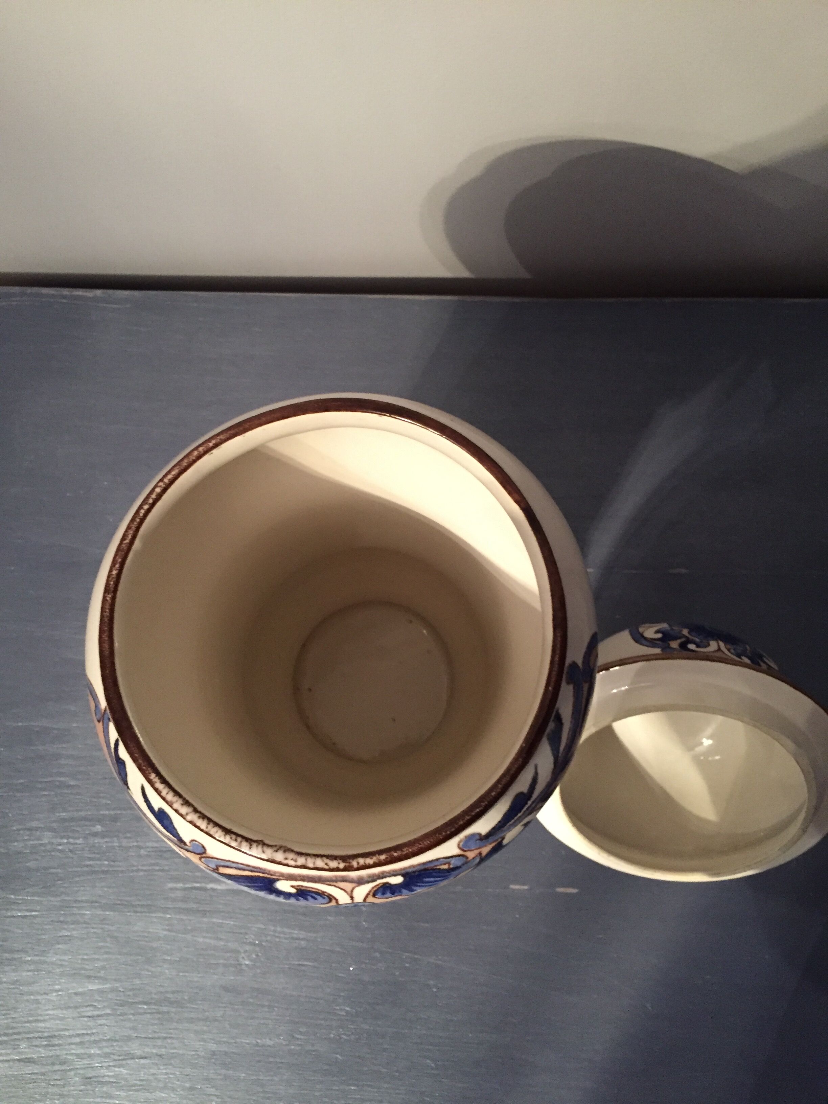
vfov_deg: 61.7
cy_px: 552
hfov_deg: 48.2
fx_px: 925
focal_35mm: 29
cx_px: 414
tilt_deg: -77.1
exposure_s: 1/17
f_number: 2.2
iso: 320
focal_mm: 4.15
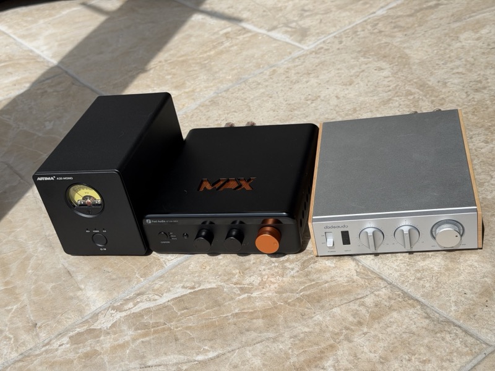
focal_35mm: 48
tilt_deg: -34.2
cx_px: 248
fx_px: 686
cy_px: 186
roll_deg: +13.8
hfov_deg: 39.7
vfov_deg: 30.3
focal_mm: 6.76
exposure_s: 1/5208
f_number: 1.78
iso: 80
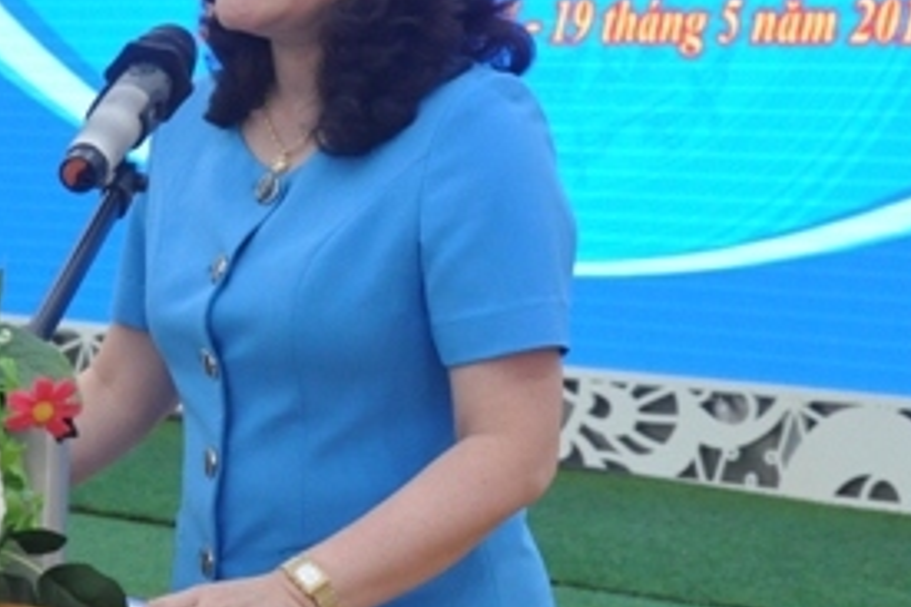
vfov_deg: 13.0
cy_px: 199
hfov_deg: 19.4
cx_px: 268
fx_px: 2655
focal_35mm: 105
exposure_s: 1/50
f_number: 7.1
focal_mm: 32
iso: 2000
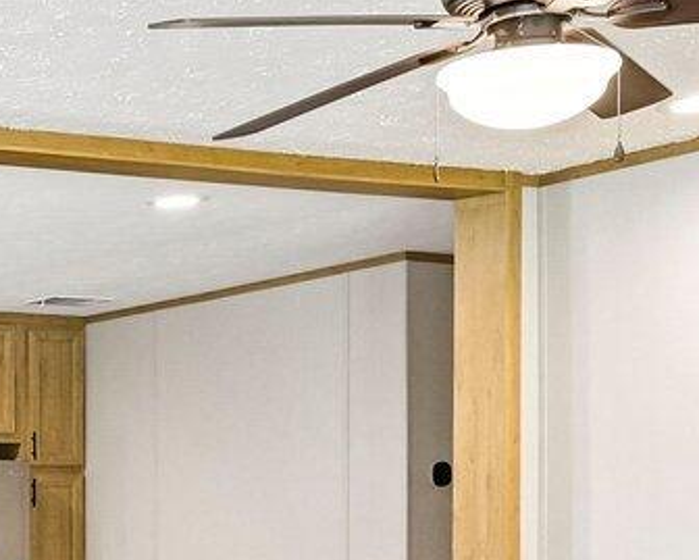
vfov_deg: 18.8
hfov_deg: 20.3
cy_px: 532
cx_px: -366
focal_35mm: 80
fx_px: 1655
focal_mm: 14
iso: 400
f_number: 8
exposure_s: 1/15
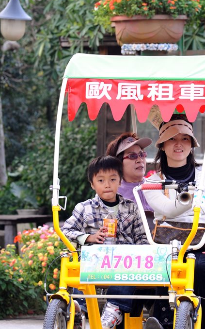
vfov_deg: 7.3
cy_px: 176
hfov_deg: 4.5
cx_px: 128
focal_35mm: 289
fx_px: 2584
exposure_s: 1/125
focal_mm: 160
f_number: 8
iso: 400
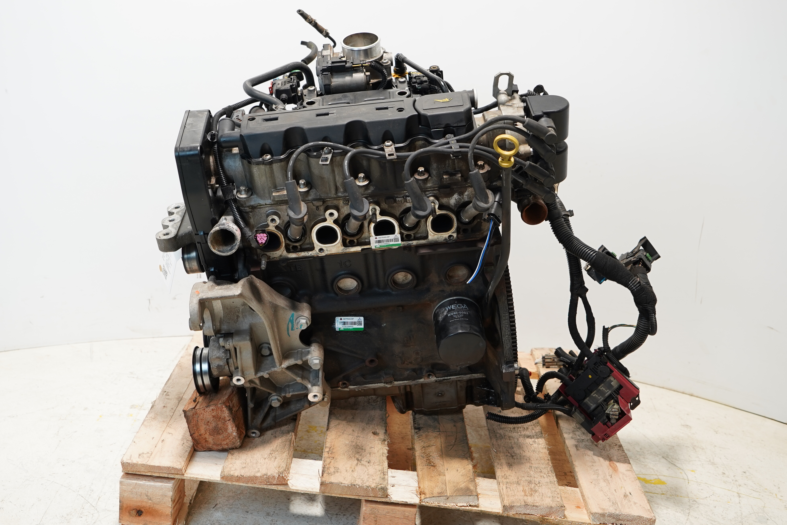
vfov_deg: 34.2
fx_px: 853
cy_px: 262
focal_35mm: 39
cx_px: 394
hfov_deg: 49.6
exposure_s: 1/60
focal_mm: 26
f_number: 4
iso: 200
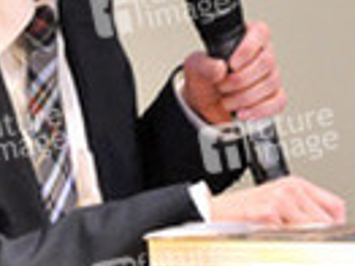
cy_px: 73
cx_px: 466
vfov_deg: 3.1
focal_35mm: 472
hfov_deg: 4.2
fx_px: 4833
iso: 2500
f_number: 6.3
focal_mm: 95
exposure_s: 1/160
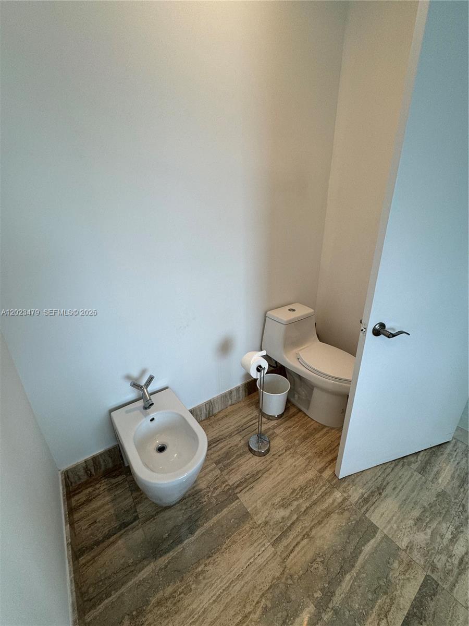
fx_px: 253
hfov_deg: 85.7
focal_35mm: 14
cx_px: 234
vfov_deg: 102.1
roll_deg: +0.6
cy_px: 313
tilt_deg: -21.4
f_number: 2.2
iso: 100
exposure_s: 1/120
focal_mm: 2.22
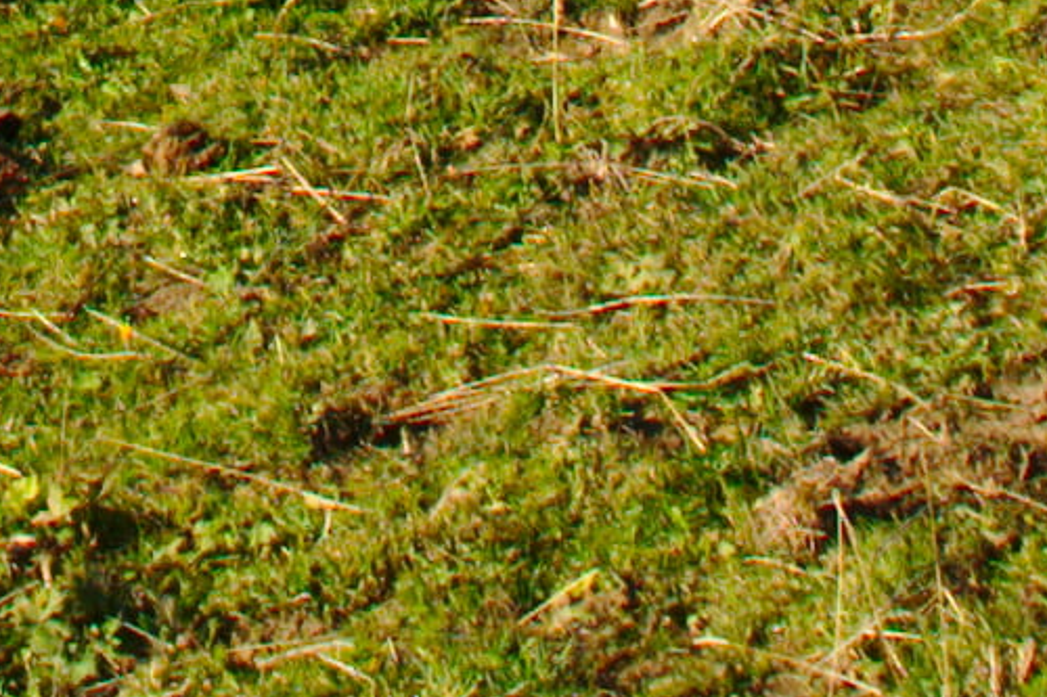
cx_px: -136
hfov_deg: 9.6
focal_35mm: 211
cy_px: -1613
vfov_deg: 5.9
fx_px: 6134
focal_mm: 18
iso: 160
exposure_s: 1/125
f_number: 5.6
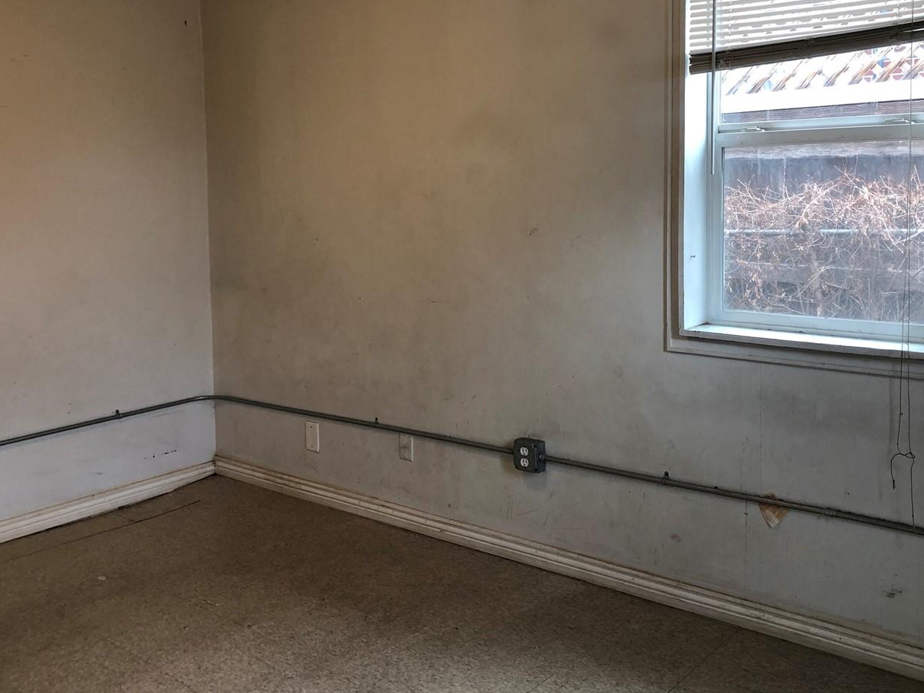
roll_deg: +0.6
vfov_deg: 39.4
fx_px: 961
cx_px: 514
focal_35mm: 36
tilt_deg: -4.1
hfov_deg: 51.2
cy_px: 263
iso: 25
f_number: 1.8
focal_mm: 3.99
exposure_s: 1/30
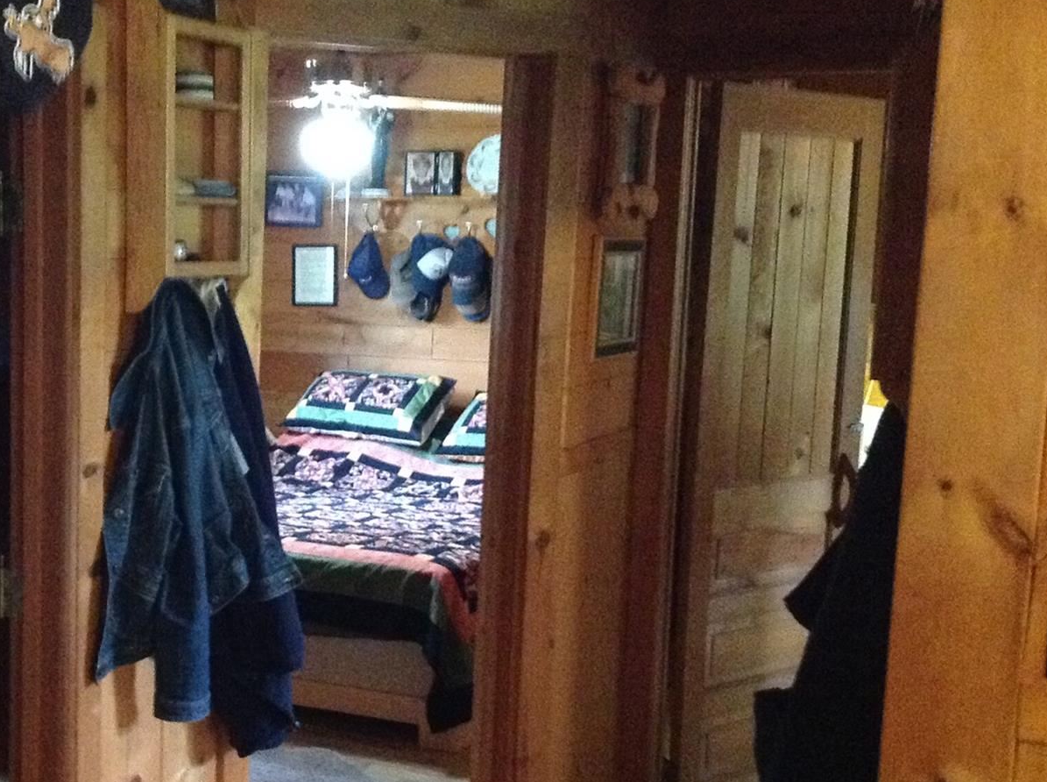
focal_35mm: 60
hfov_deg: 31.6
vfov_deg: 24.3
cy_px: 504
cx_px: 247
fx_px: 1812
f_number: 2.4
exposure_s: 1/15
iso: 800
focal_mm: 4.28
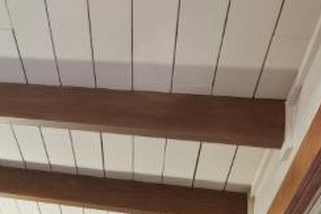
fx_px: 767
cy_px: 509
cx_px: -447
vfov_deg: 12.5
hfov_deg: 14.8
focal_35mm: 86
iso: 800
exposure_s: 1/4
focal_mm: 14
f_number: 9
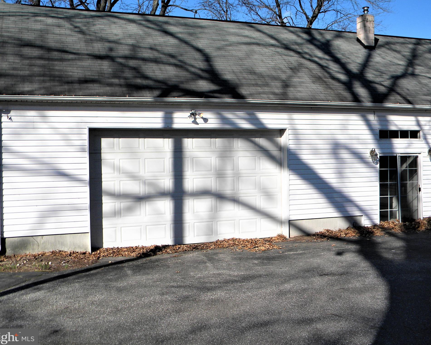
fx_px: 485
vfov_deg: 39.2
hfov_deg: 47.9
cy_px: 172
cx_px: 214
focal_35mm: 38
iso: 80
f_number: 7.4
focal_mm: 6.4
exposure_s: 1/325
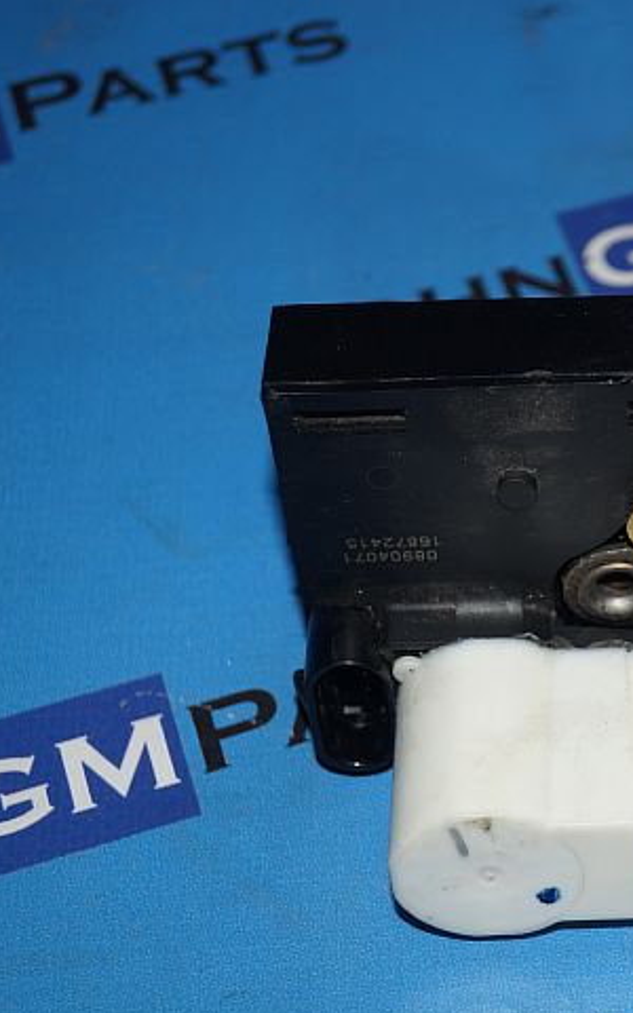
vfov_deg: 20.4
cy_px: 558
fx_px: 2815
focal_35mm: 102
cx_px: 793
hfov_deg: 12.5
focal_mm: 40
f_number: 5
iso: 200
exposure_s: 1/60
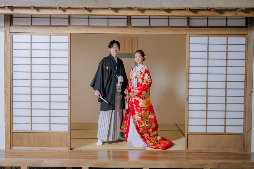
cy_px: 84
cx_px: 127
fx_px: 353
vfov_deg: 27.0
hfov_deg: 39.6
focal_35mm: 50
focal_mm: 50
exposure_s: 1/100
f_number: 4
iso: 200
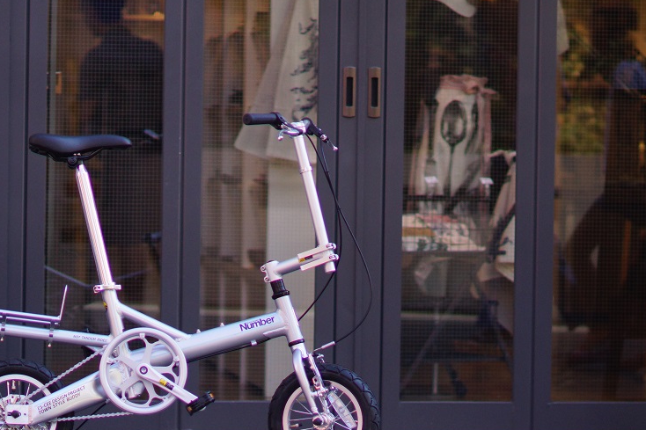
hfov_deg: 11.8
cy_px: 253
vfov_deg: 7.9
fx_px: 3116
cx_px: 261
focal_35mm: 174
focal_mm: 85
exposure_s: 1/4000
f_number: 1.4
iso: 400
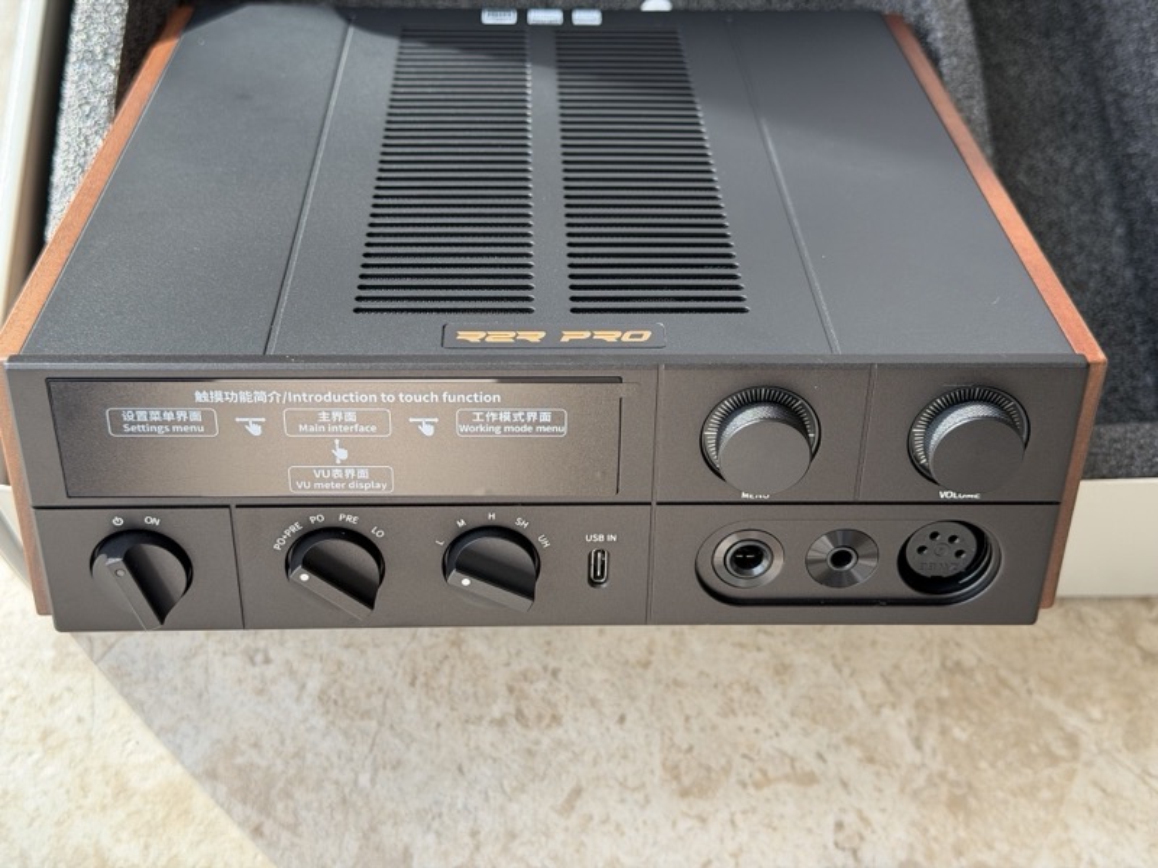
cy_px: 434
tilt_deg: -61.6
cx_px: 579
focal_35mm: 48
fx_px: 1606
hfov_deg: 39.7
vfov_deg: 30.3
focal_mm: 6.76
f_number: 1.78
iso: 80
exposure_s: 1/366
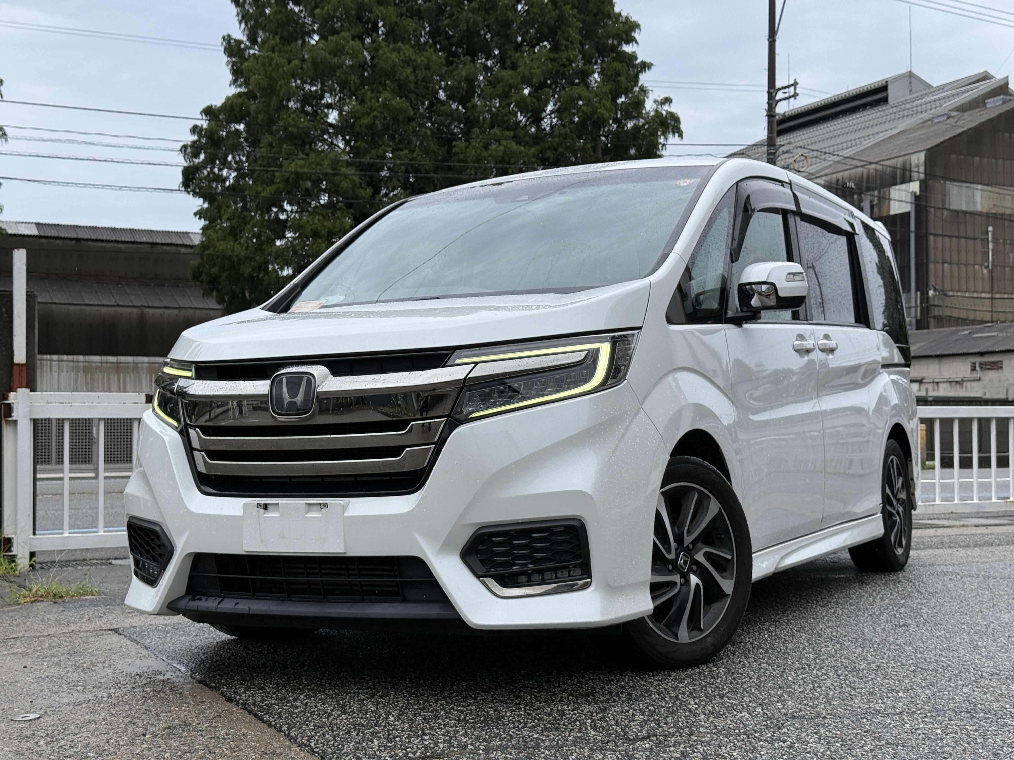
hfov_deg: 39.7
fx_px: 1406
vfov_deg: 30.3
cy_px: 380
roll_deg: +0.2
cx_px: 507
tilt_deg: +2.3
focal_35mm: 48
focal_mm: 6.76
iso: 80
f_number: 1.78
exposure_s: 1/1678
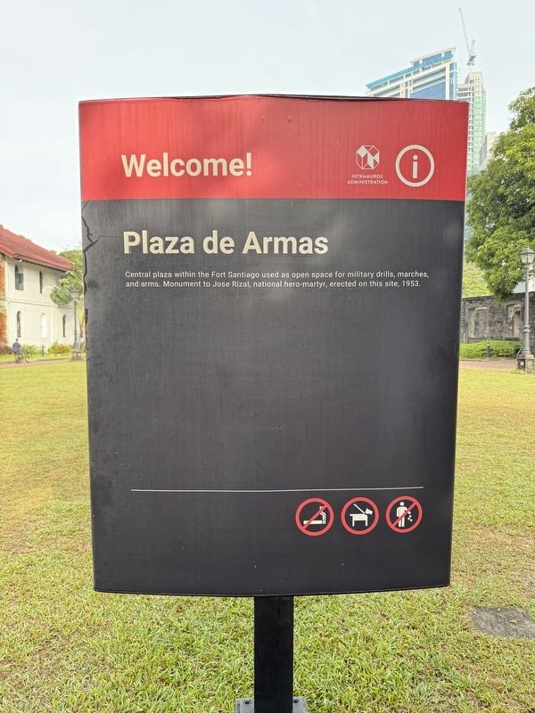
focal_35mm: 24
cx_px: 268
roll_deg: -0.6
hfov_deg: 56.8
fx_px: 495
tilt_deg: -1.5
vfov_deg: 71.6
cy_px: 356
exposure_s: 1/243
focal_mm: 6.76
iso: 125
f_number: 1.78
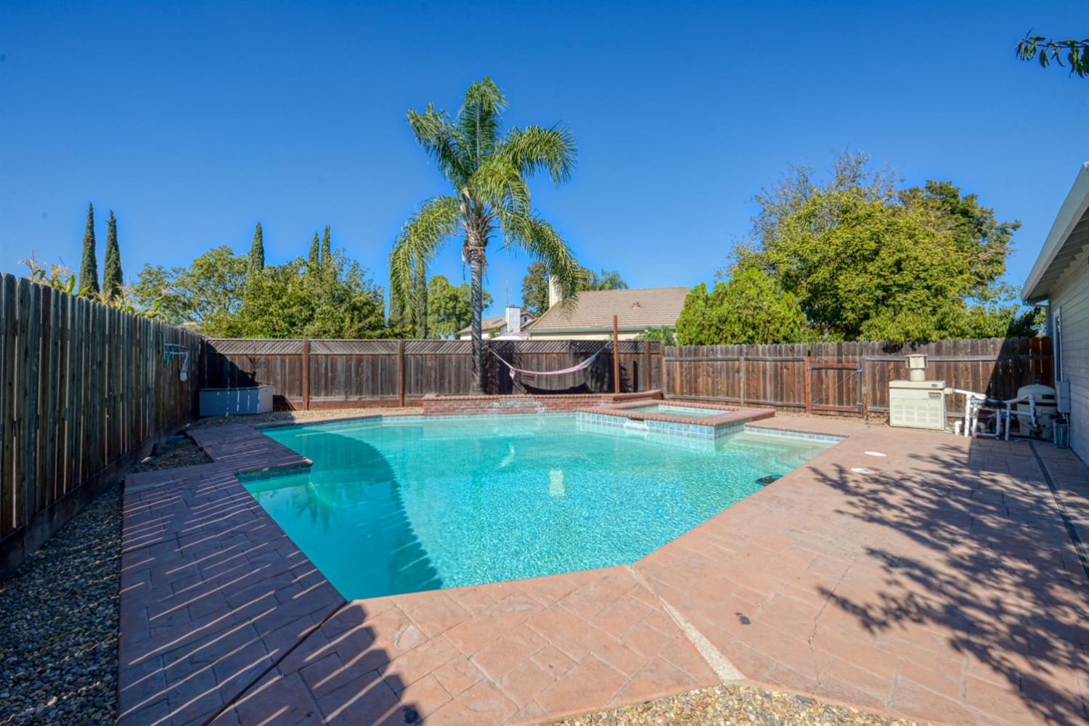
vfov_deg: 81.2
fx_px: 423
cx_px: 544
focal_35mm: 14
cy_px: 363
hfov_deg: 104.3
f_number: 10
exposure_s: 1/500
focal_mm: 14
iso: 400
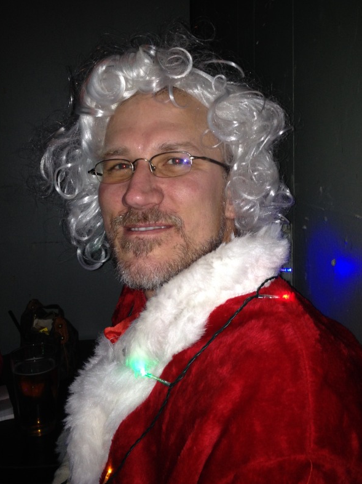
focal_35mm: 38
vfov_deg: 48.9
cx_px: 185
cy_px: 223
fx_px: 530
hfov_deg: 37.7
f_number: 2.4
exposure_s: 1/16
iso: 80
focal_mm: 4.28
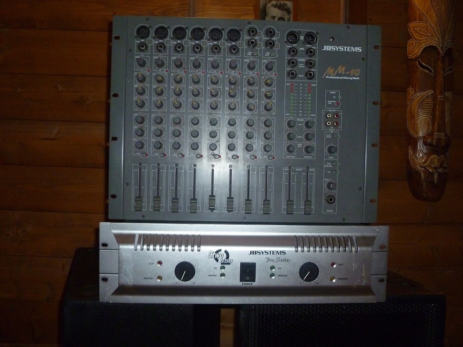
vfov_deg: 49.7
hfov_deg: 63.4
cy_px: 174
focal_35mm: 28
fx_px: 375
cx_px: 232
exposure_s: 1/30
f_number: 3.3
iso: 400
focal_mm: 5
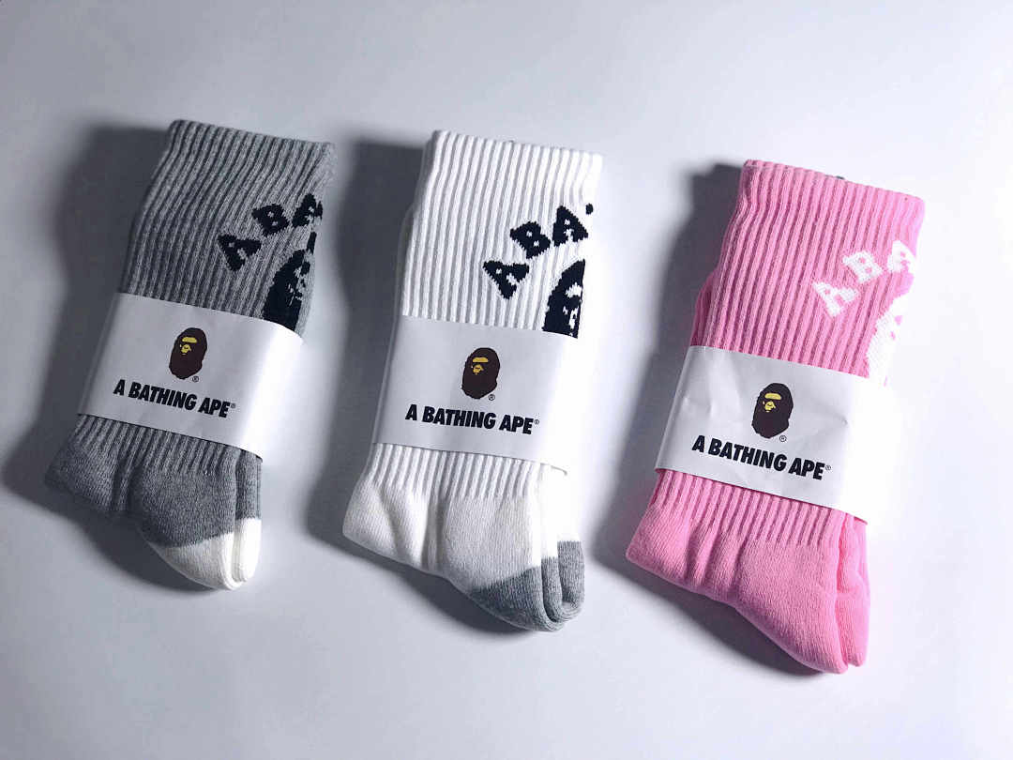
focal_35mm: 57
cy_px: 380
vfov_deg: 25.7
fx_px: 1668
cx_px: 506
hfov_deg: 33.8
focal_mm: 6.6
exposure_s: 1/124
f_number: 2.8
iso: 20
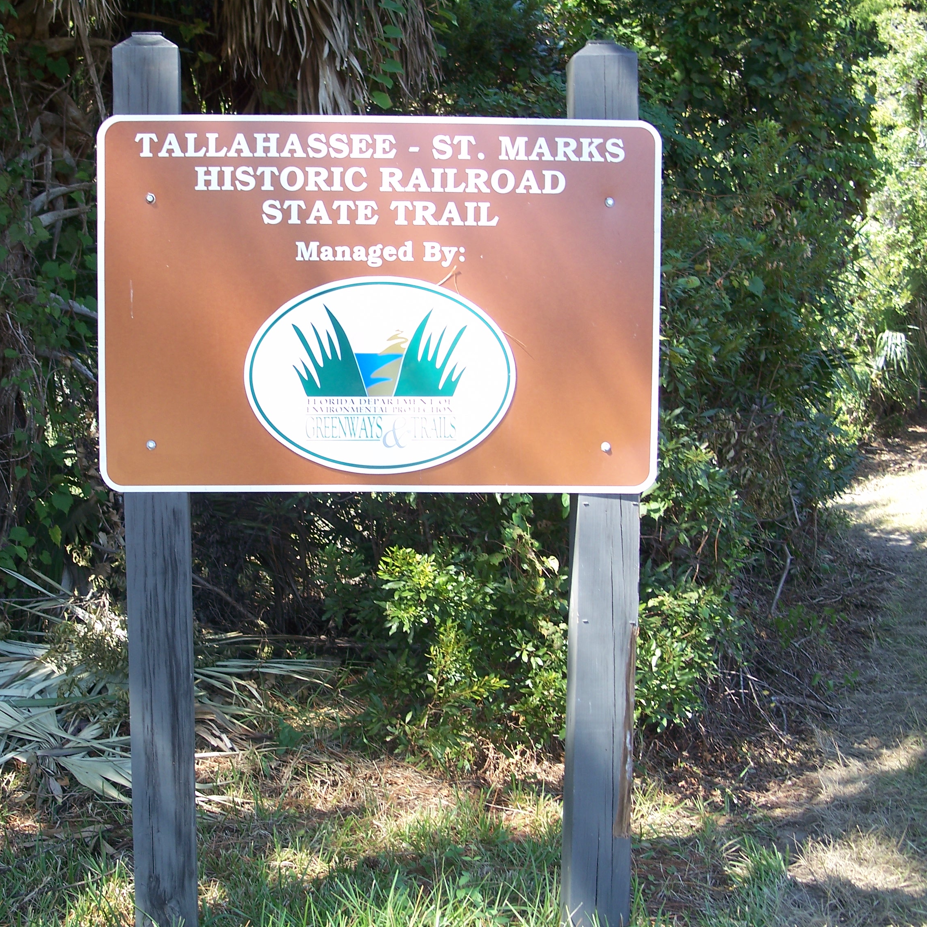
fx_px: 1424
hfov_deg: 35.7
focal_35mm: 47
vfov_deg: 36.1
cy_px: 479
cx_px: 311
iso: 64
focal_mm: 7.8
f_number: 2.8
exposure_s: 1/100
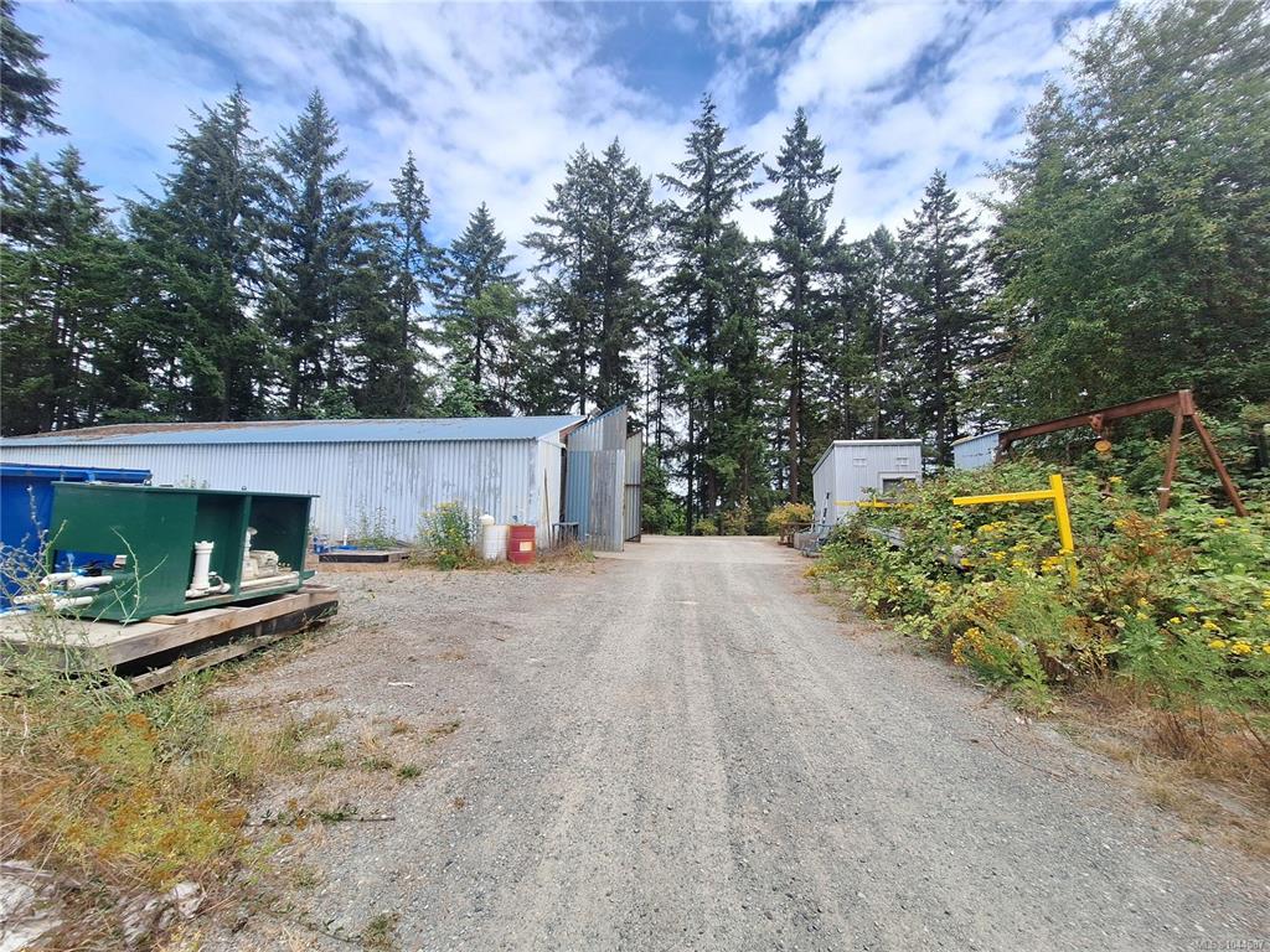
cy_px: 476
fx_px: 477
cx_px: 635
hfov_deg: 106.2
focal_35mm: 13
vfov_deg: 89.9
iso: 40
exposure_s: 1/1471
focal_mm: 1.74
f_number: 2.2
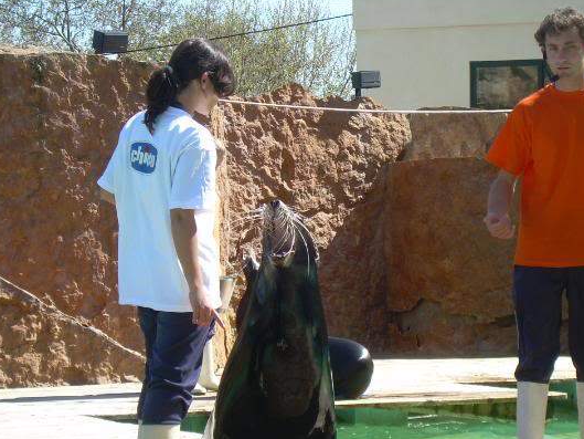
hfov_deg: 14.8
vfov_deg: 11.2
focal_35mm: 133
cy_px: 255
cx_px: 330
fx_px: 2244
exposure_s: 1/229
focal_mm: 18.9
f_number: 4.9
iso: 50
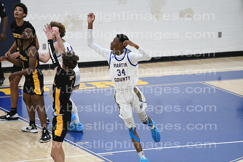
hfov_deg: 7.0
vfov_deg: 4.7
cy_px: 81
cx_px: 122
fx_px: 1975
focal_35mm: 292
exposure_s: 1/800
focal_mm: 195
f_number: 3.5
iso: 7200
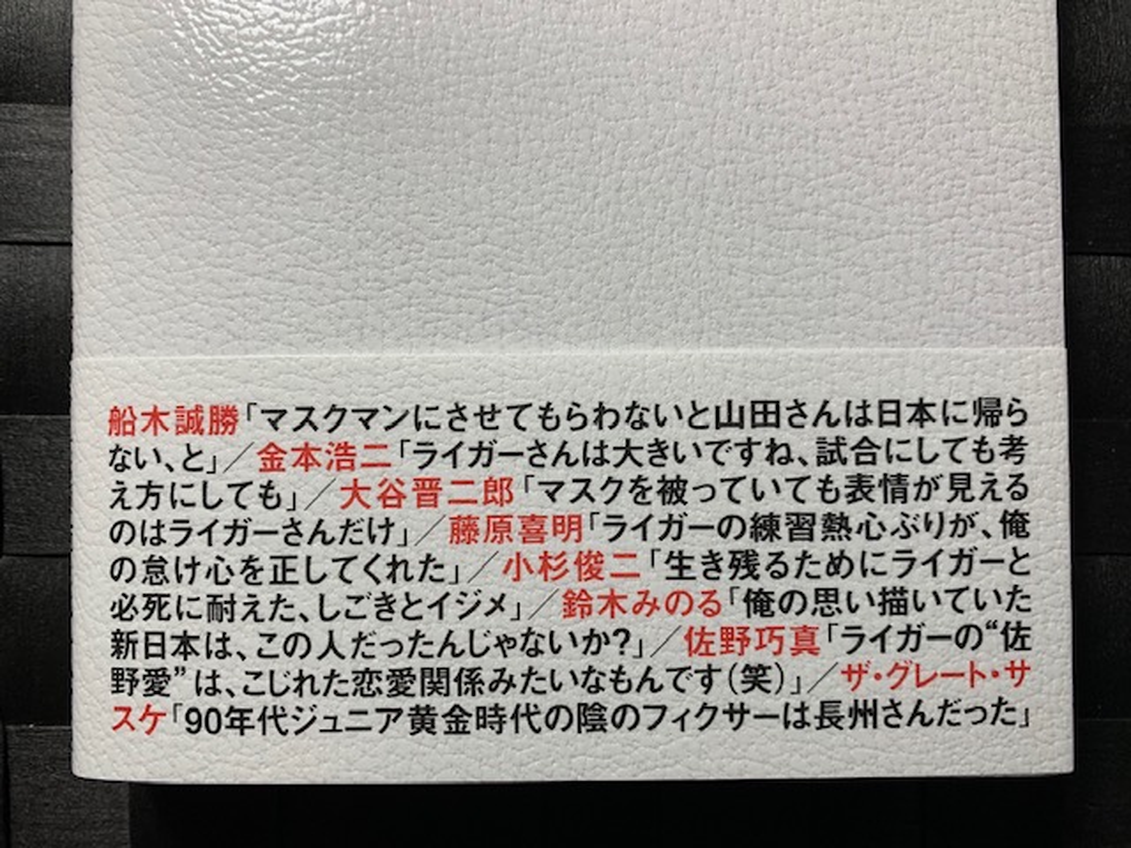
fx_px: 849
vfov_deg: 53.1
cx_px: 566
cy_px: 424
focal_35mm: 26
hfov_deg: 67.3
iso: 50
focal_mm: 4.25
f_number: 1.8
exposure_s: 1/121
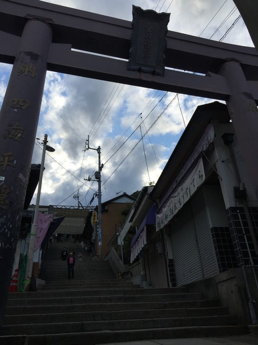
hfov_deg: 48.2
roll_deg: +3.3
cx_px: 129
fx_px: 288
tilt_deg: +29.9
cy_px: 172
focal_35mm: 29
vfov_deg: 61.7
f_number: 2.2
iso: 32
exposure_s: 1/2198
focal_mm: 4.15
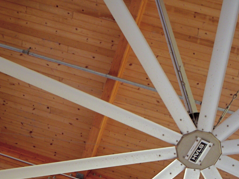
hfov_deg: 20.8
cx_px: 141
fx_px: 649
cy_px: 107
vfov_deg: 15.7
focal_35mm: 94
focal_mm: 11
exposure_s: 1/60
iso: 100
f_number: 3.7
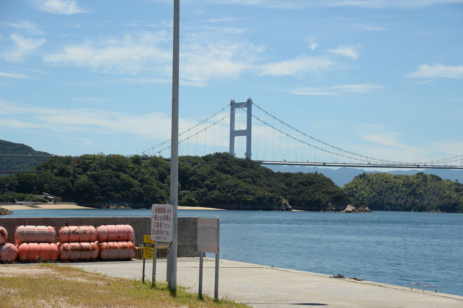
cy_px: 154
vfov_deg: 16.1
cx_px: 232
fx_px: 1093
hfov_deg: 23.9
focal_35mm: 85
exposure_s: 1/640
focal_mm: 85
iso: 200
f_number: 10
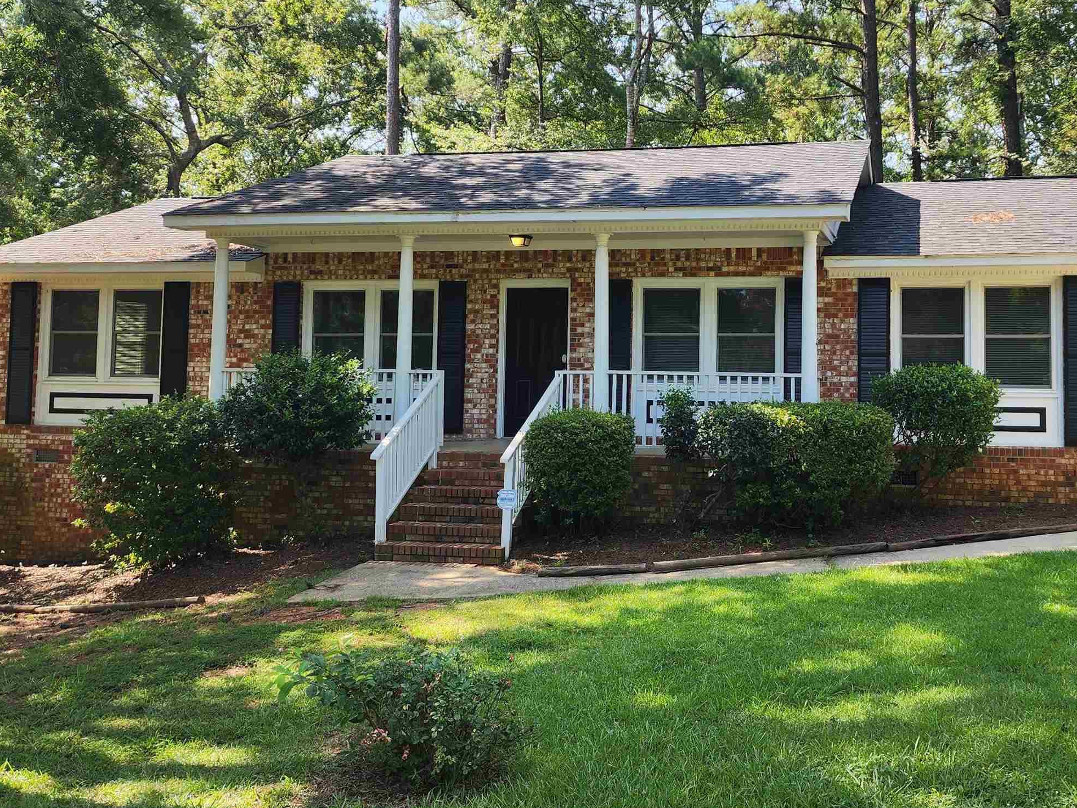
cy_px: 323
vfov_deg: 39.5
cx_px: 709
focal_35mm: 36
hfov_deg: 50.5
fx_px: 1120
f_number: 1.8
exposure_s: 1/192
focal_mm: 6.4
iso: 12
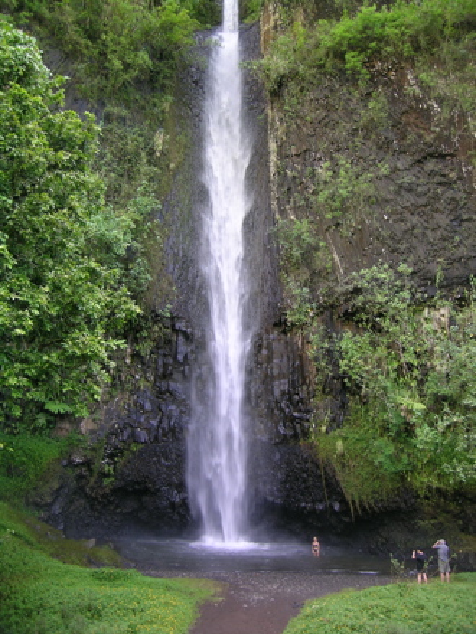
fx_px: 513
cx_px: 238
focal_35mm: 28
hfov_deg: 49.7
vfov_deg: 63.4
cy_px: 317
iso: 50
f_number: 2.8
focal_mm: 5.8
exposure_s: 1/52.5
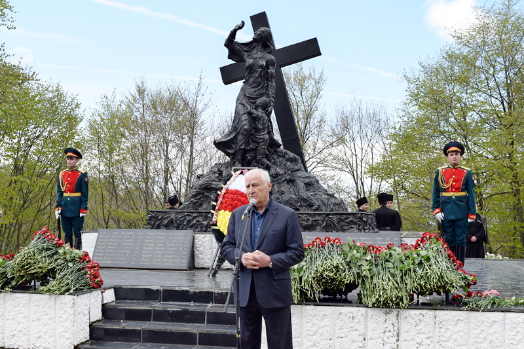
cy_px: 174
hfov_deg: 46.4
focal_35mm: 42
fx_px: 611
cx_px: 262
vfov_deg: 31.9
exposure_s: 1/320
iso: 200
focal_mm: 28
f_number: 9
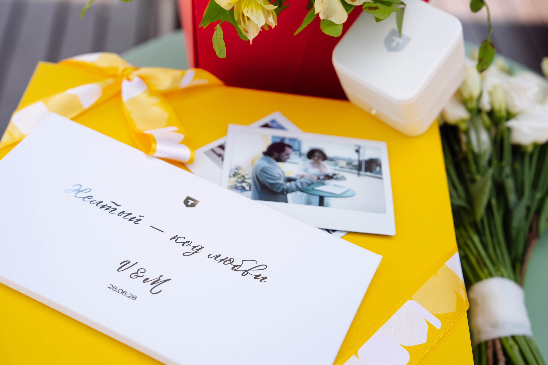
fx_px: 731
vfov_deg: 28.1
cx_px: 274
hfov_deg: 41.1
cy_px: 182
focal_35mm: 48
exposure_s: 1/800
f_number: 4.5
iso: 125
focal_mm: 48
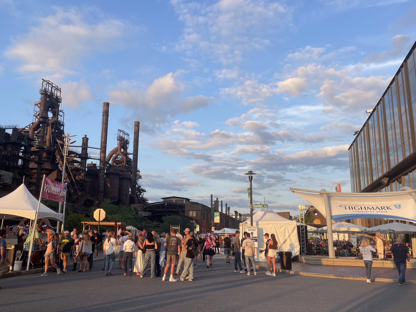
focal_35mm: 30
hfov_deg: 59.8
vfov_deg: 46.7
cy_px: 169
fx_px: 361
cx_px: 187
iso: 32
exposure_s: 1/831
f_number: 1.6
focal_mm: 4.2
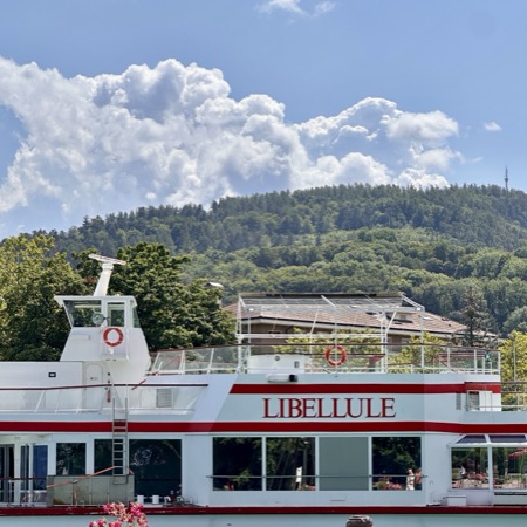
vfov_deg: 19.1
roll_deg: -1.2
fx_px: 1567
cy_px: 312
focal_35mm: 91
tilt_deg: +5.4
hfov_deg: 19.1
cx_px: 264
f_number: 2.8
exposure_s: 1/1393
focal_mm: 9
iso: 32
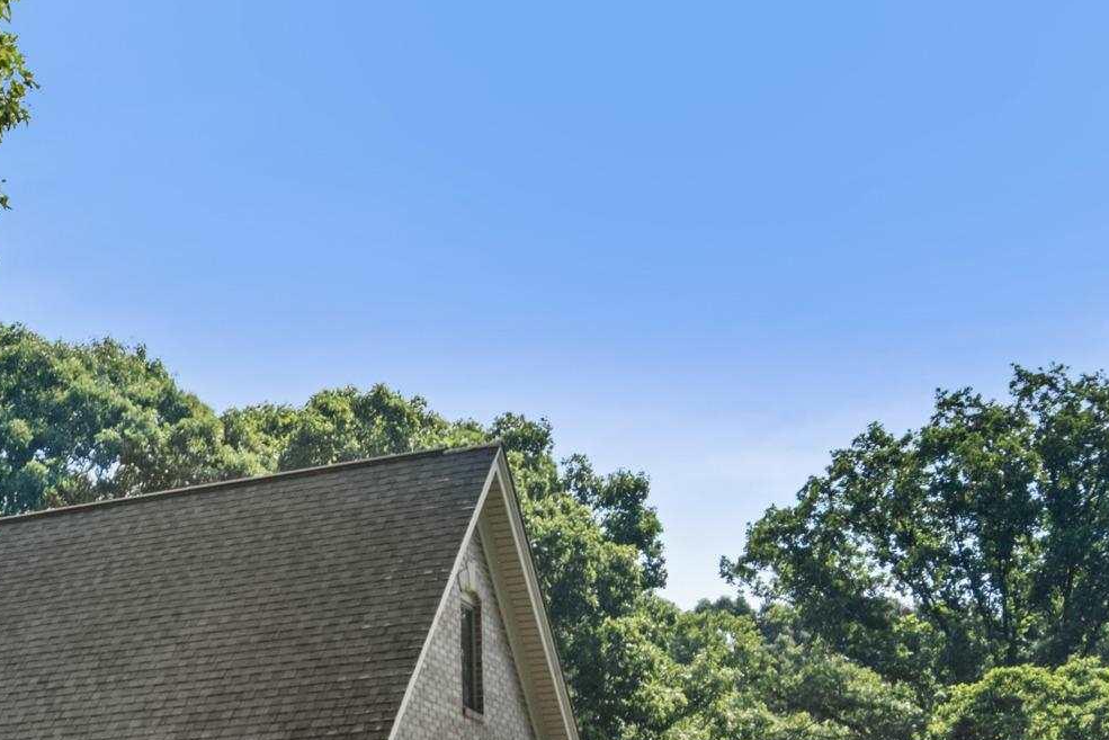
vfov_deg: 19.2
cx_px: -104
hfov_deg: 27.9
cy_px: 934
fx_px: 2033
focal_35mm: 66
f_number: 7.1
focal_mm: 17.4
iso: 400
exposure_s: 1/60
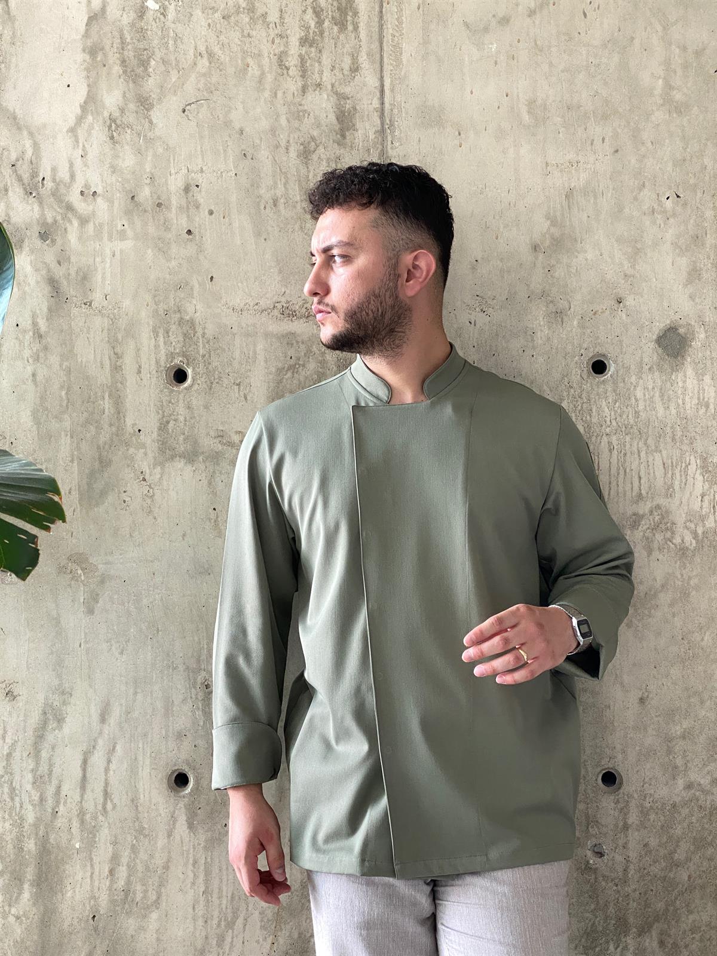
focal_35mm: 52
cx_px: 358
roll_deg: +0.3
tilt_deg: +3.3
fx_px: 1436
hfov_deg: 28.0
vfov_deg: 36.8
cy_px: 478
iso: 125
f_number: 2
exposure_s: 1/121
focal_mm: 6
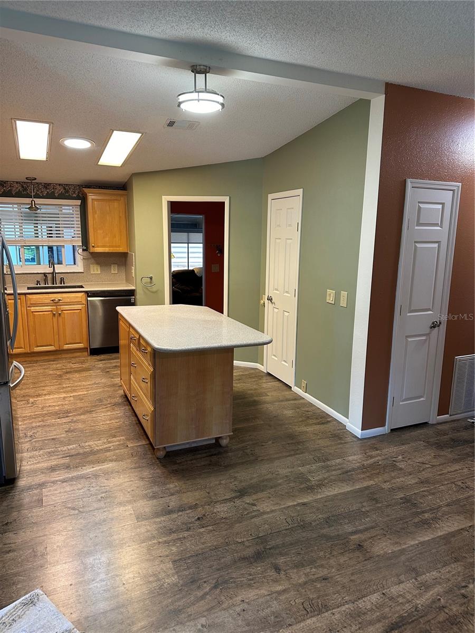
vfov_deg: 71.6
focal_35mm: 24
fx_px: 439
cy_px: 316
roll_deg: -1.6
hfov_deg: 56.8
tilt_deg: -9.9
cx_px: 238
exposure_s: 1/60
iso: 200
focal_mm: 6.86
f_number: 1.78
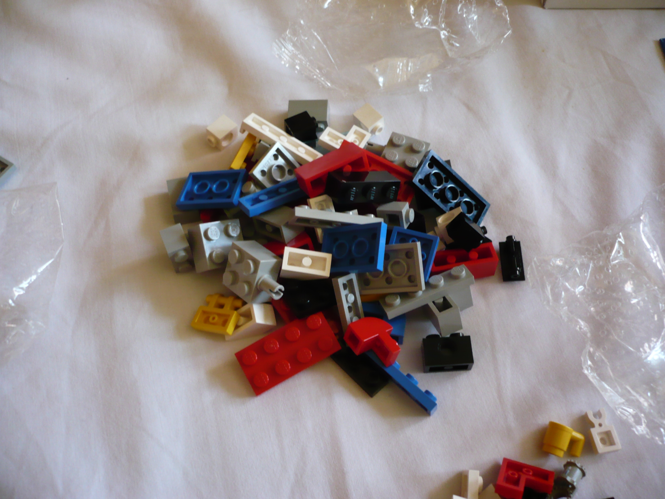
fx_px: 672
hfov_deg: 52.6
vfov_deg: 40.7
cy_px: 250
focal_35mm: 35
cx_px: 332
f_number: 2.8
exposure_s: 1/20
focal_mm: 5.8
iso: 200
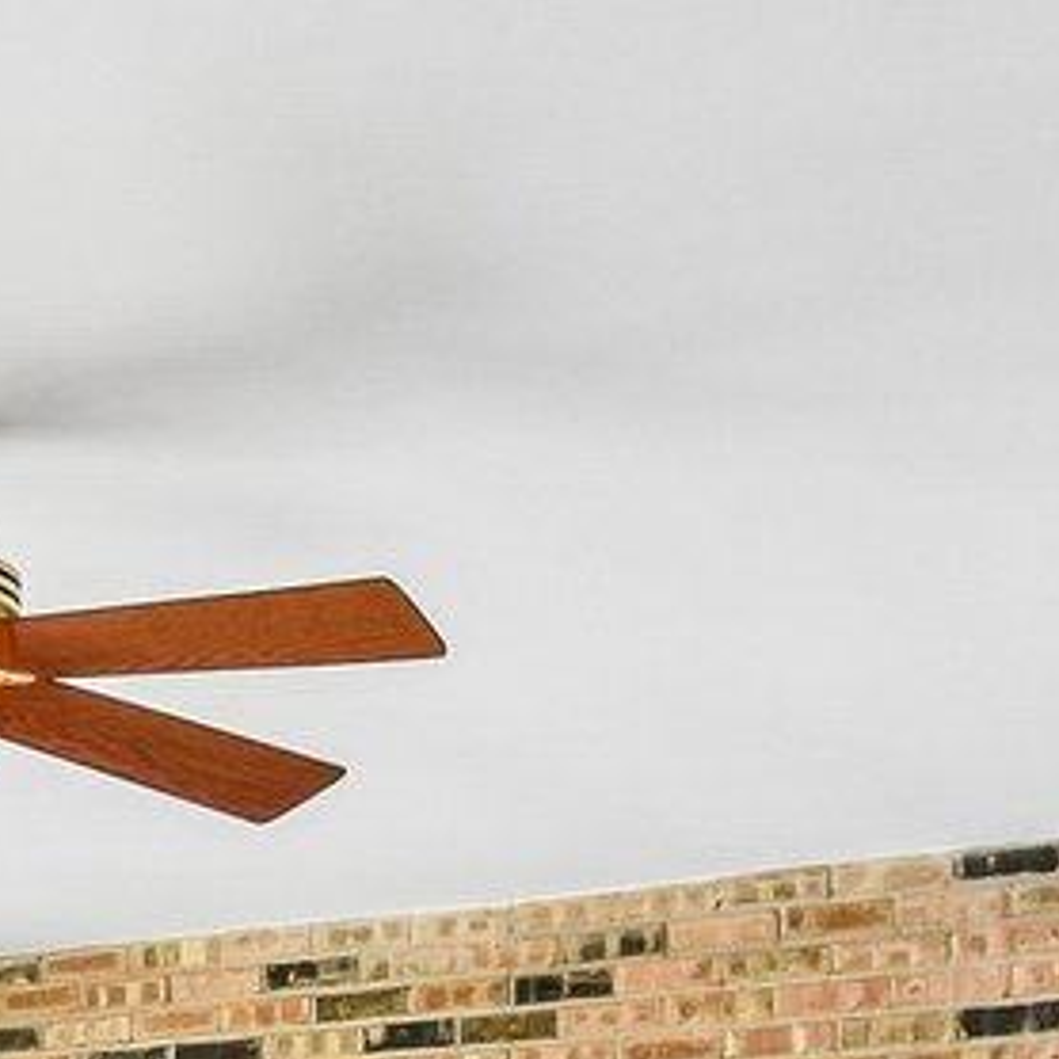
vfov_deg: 16.9
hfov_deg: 17.3
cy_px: 1560
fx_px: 3254
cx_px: -335
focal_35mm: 94
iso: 400
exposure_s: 1/50
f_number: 8
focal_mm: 10
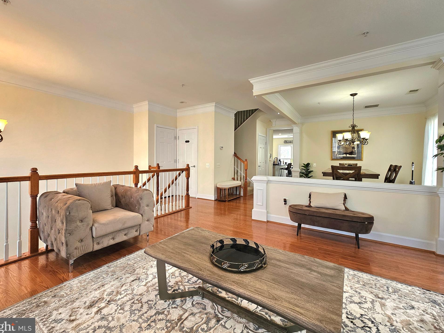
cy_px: 158
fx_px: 180
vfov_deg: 85.6
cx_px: 216
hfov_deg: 102.0
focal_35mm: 14
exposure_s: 1/60.2
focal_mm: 2.2
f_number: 2.2
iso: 80
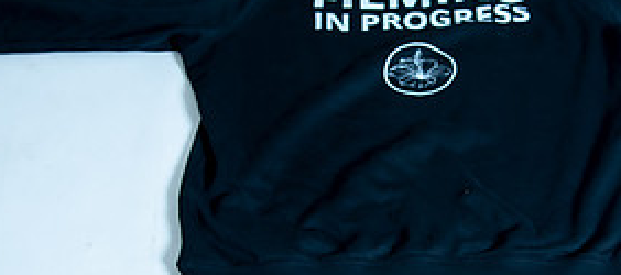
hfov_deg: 27.9
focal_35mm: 79
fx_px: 1240
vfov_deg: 12.7
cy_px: 181
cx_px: 414
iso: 320
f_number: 4
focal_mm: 35
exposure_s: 1/125
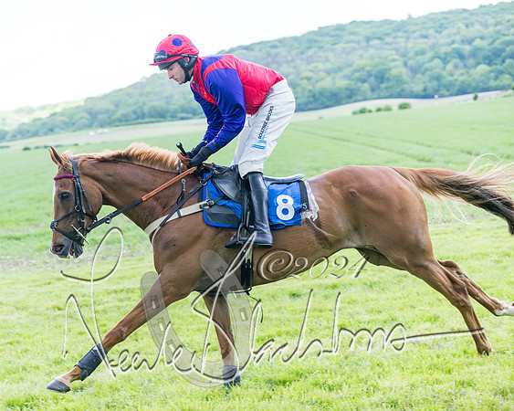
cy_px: 195
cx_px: 189
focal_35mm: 83
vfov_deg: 18.4
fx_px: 1268
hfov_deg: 22.9
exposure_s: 1/1250
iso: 800
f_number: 4
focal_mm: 70
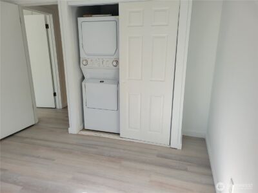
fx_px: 194
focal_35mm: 26
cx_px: 129
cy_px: 96
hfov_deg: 67.3
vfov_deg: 53.1
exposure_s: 1/160
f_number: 1.8
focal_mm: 5.4
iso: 40
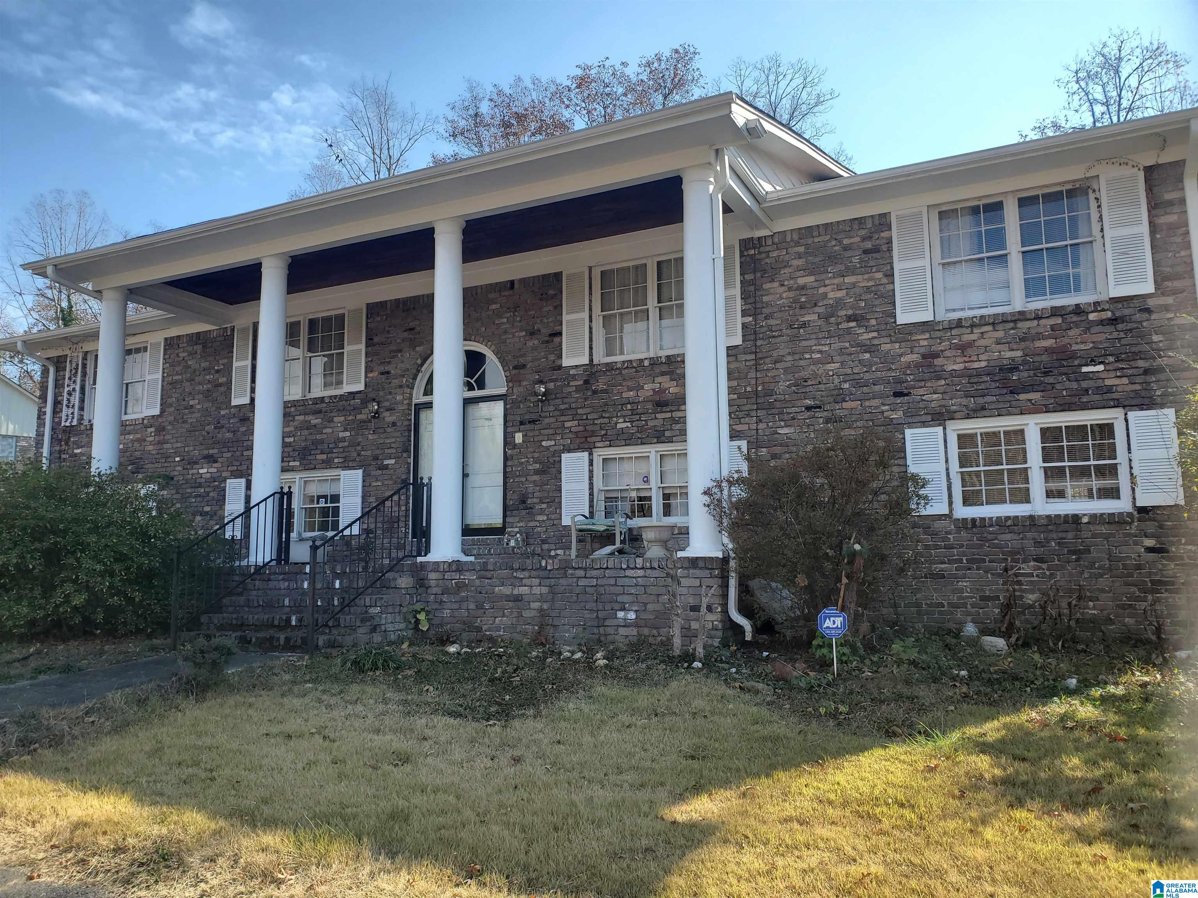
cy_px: 449
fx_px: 900
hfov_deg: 67.3
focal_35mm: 26
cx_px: 599
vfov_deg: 53.1
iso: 50
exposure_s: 1/678
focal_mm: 4.3
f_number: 2.4
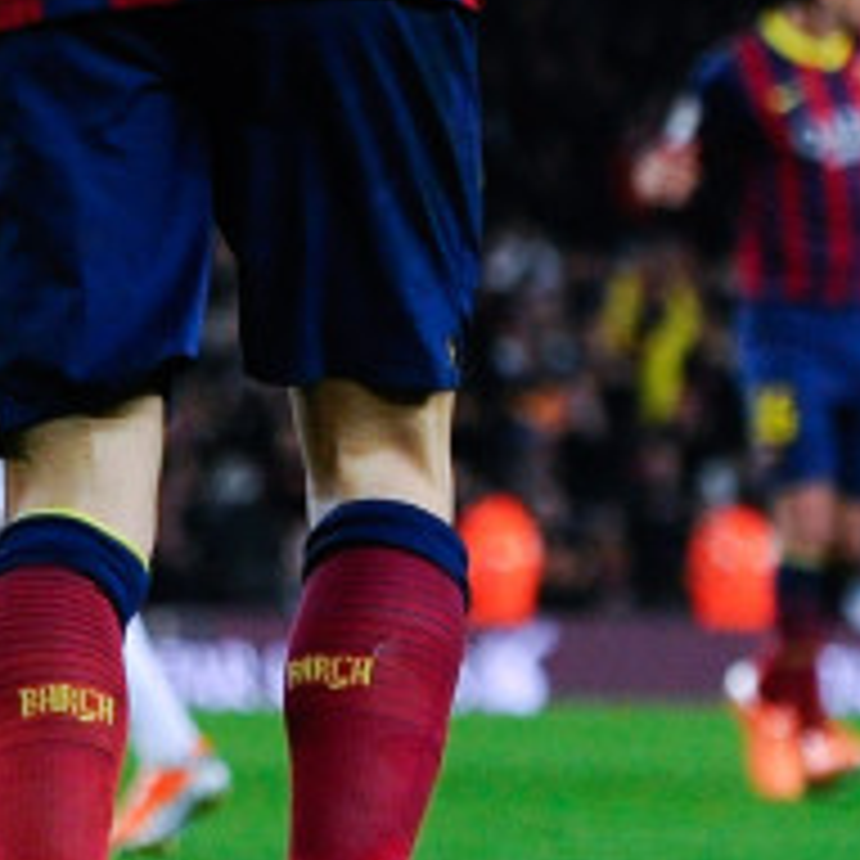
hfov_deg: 4.0
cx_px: -72
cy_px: -14
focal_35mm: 442
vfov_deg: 4.0
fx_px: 12424
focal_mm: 110
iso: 2000
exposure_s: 1/1250
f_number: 3.5
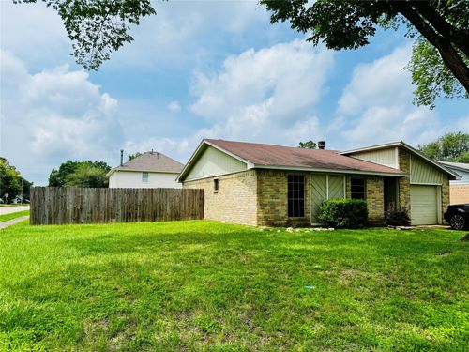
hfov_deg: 71.6
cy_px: 176
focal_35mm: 24
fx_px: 325
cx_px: 234
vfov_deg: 56.8
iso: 80
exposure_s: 1/1637
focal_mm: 6.76
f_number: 1.78
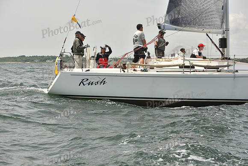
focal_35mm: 78
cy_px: 83
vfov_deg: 17.5
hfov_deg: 26.0
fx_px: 537
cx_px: 124
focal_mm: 78
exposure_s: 1/1600
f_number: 8
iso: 400
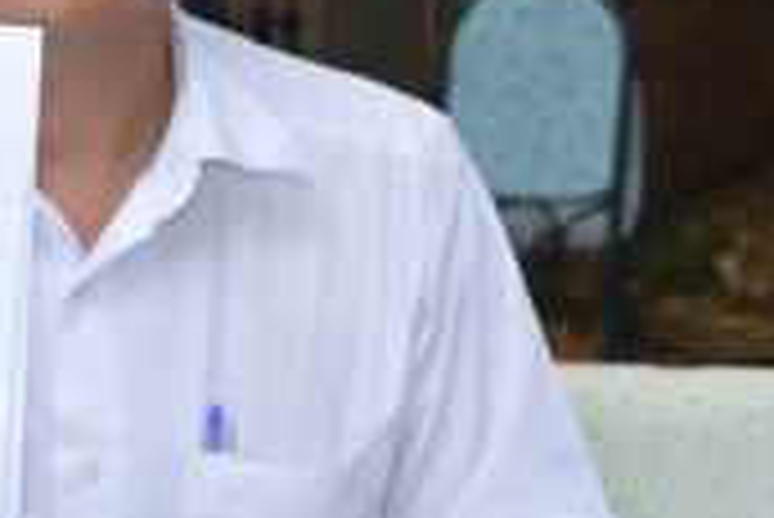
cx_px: 162
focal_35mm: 94
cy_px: 133
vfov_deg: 14.5
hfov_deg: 21.4
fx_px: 2023
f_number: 4
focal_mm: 20
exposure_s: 1/125
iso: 180
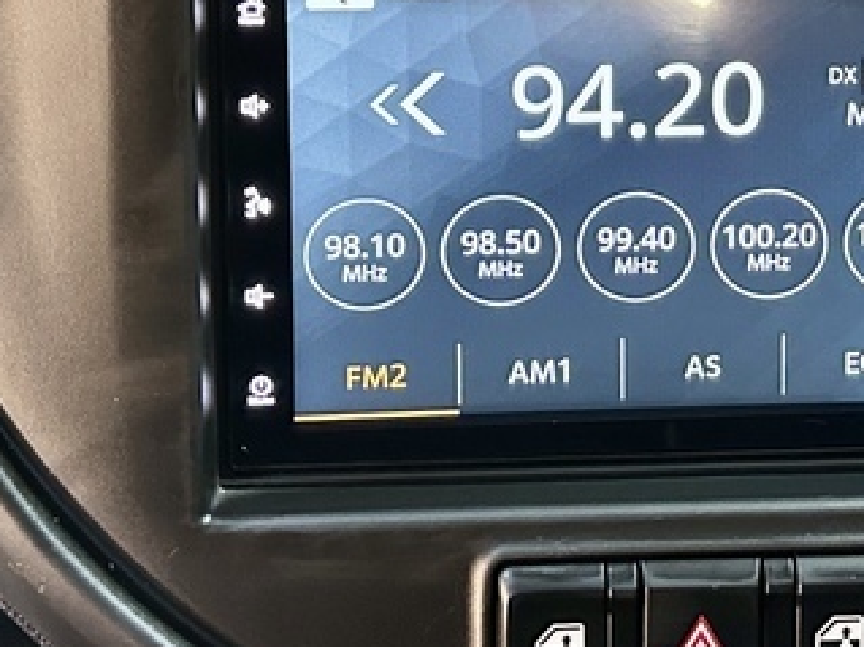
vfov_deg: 18.5
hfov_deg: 25.2
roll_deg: -2.6
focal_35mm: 77
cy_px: -49
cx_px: 607
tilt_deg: -26.8
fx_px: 1921
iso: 1000
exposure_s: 1/55
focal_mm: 6.86
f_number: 1.78
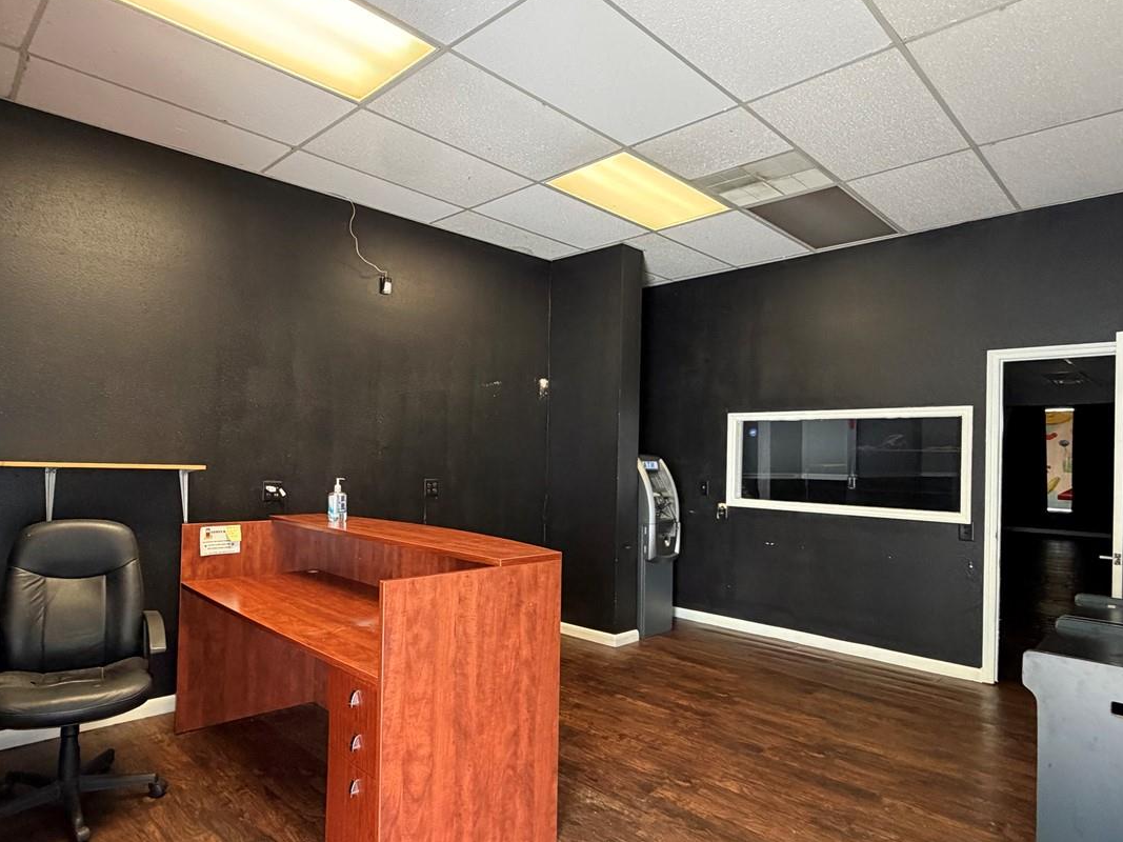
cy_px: 448
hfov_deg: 78.4
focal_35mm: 21
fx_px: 681
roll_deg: -0.5
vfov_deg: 63.4
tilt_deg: +0.2
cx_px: 468
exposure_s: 1/60
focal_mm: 2.22
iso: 400
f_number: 2.2
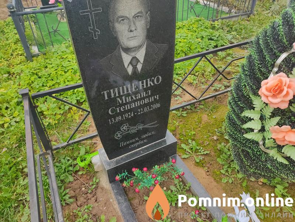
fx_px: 222
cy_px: 111
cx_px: 148
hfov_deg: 67.3
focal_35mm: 26
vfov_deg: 53.1
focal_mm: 4.74
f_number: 1.79
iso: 100
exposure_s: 1/192
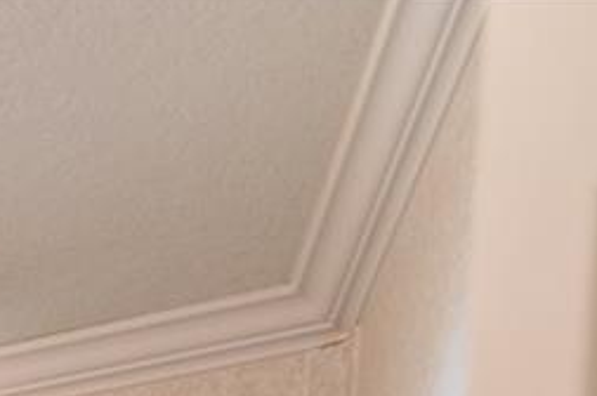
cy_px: 1248
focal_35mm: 95
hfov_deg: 11.1
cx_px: -1246
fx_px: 1573
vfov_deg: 10.0
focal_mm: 15
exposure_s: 1/15
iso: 100
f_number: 2.8
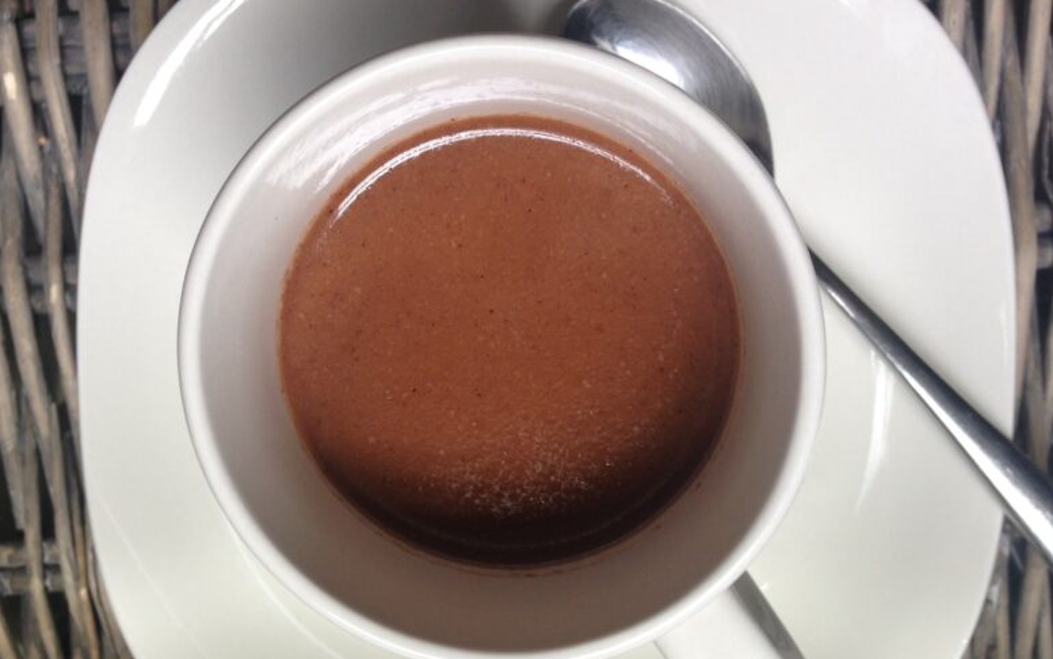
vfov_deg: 35.3
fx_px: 1033
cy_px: 381
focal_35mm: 36
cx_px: 534
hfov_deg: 54.0
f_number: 2.4
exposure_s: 1/40
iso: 50
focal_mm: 4.12
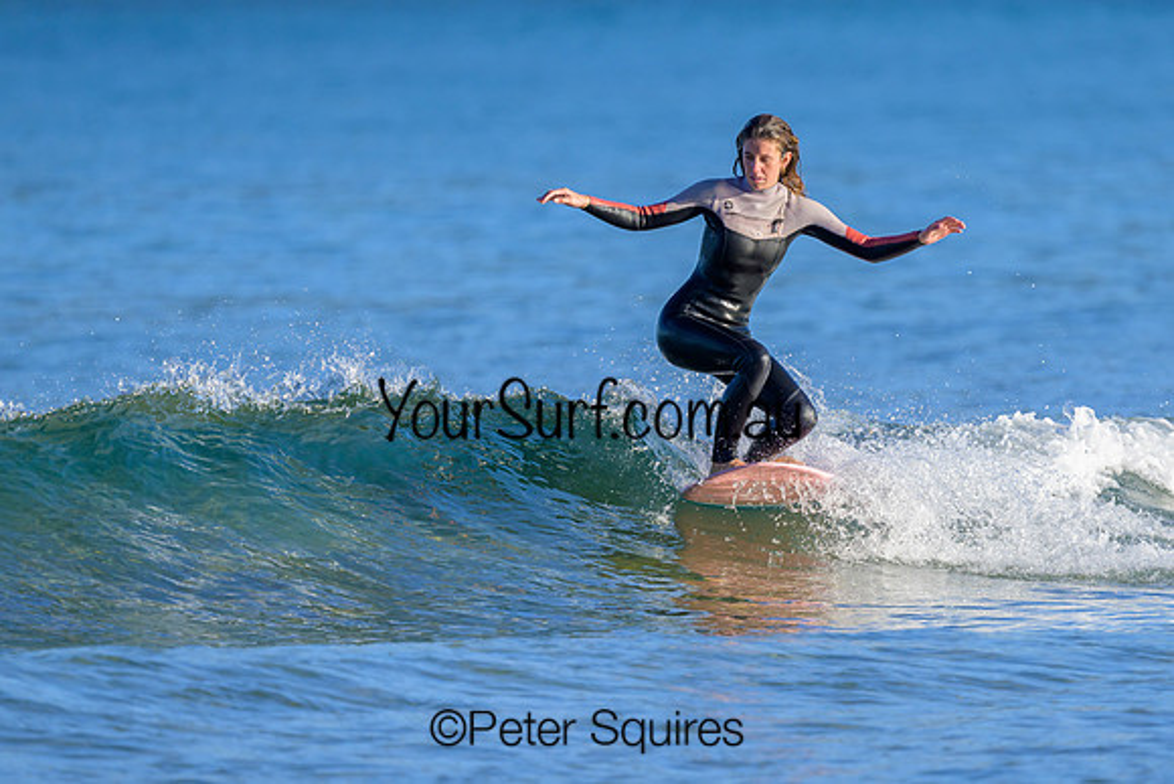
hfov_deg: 1.9
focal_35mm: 1078
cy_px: 409
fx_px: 35154
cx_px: 791
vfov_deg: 1.3
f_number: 6.3
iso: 250
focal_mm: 800
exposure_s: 1/1000
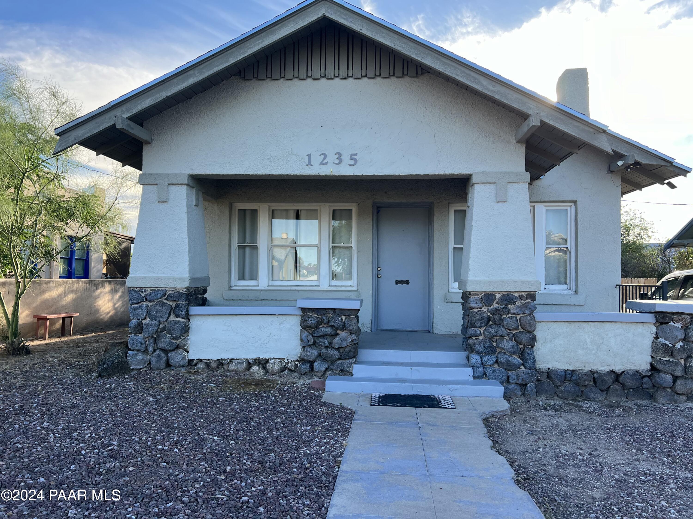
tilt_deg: +1.7
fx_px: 521
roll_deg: -0.6
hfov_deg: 67.3
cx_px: 346
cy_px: 260
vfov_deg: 53.1
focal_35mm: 26
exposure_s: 1/614
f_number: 1.5
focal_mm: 5.7
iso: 50
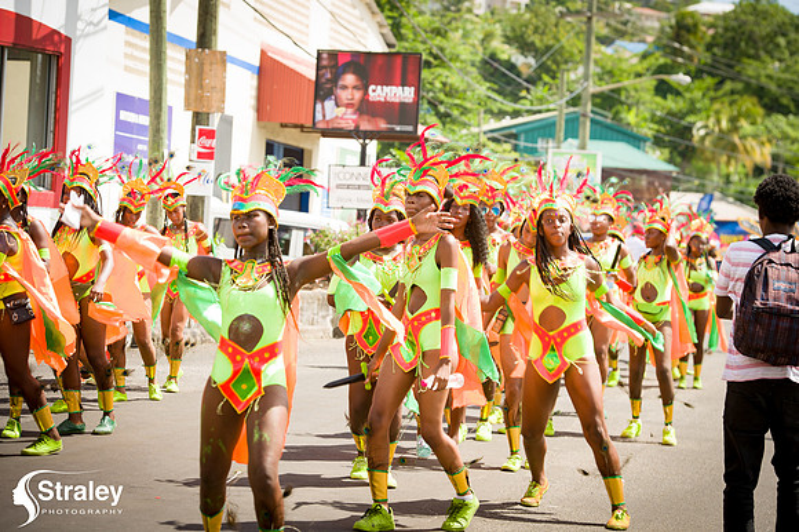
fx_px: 2262
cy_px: 266
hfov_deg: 20.0
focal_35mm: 102
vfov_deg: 13.4
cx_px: 400
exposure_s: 1/160
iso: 100
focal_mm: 102
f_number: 6.3
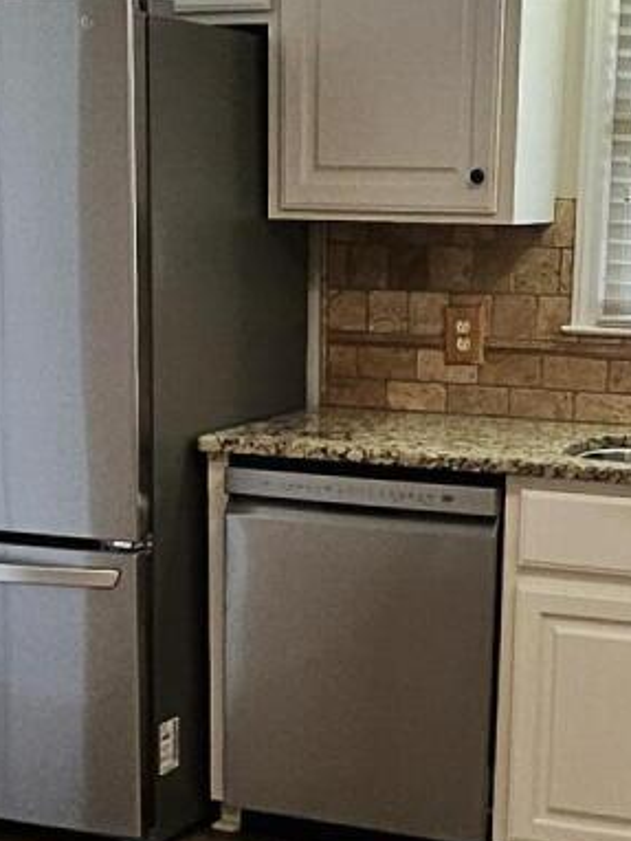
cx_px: 299
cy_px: 749
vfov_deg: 27.6
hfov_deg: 21.6
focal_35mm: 68
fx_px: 1651
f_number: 2.2
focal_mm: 1.74
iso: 160
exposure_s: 1/60
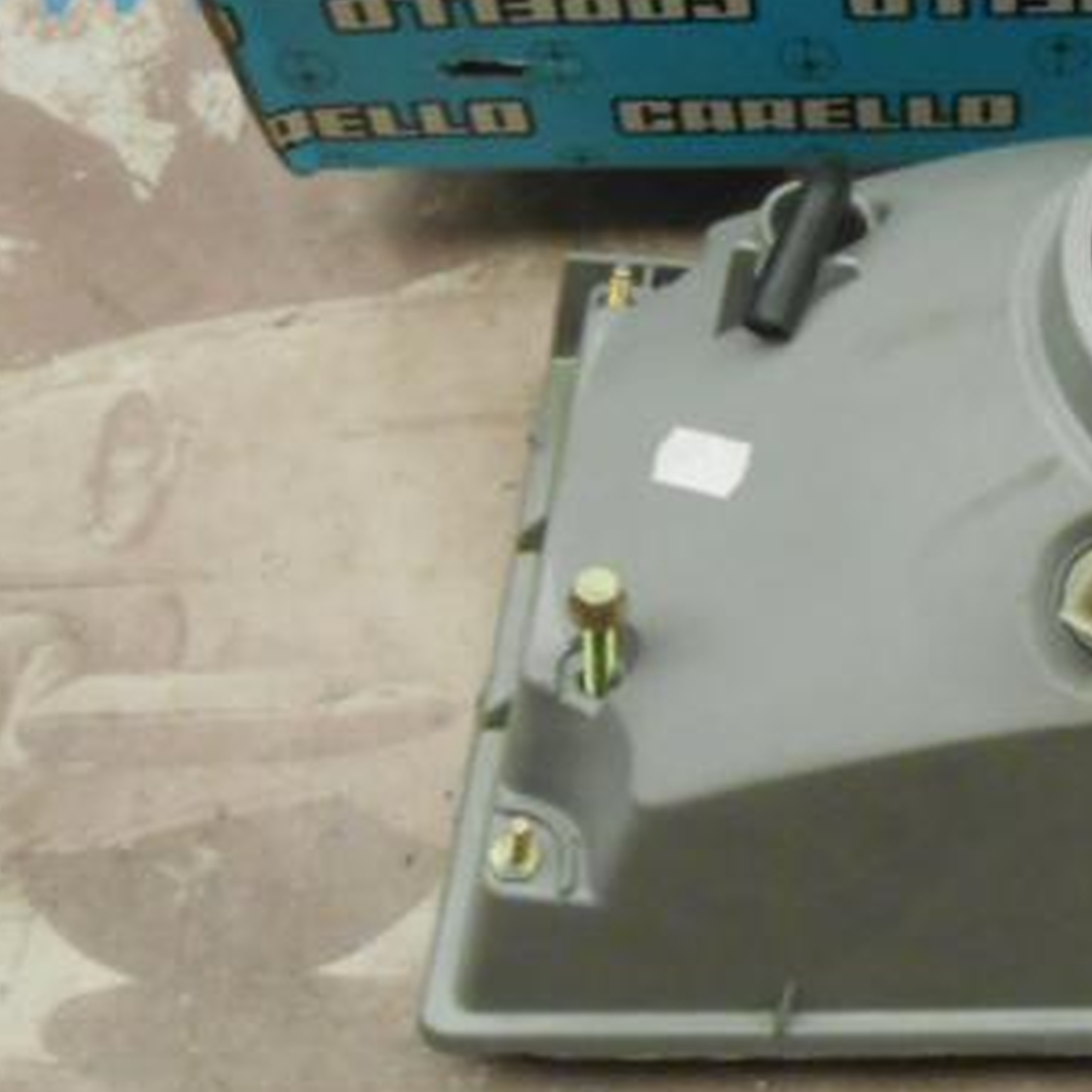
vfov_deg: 28.2
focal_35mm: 61
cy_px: 544
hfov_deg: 27.0
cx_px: 1016
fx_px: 2177
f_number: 3.5
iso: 400
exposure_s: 1/25
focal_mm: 4.6
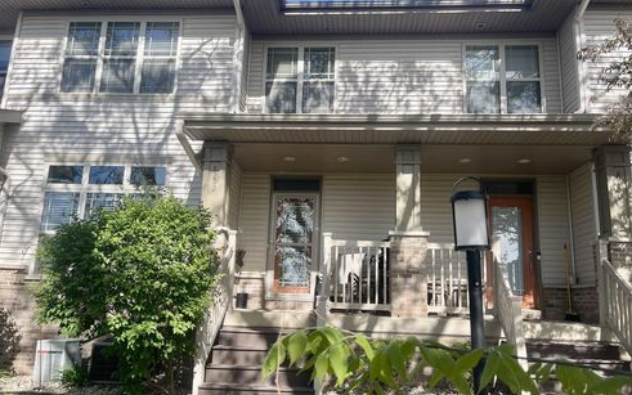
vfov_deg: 46.0
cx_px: 319
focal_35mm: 27
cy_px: 200
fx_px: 465
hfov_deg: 68.4
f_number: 1.6
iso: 32
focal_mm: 5.1
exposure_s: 1/1420
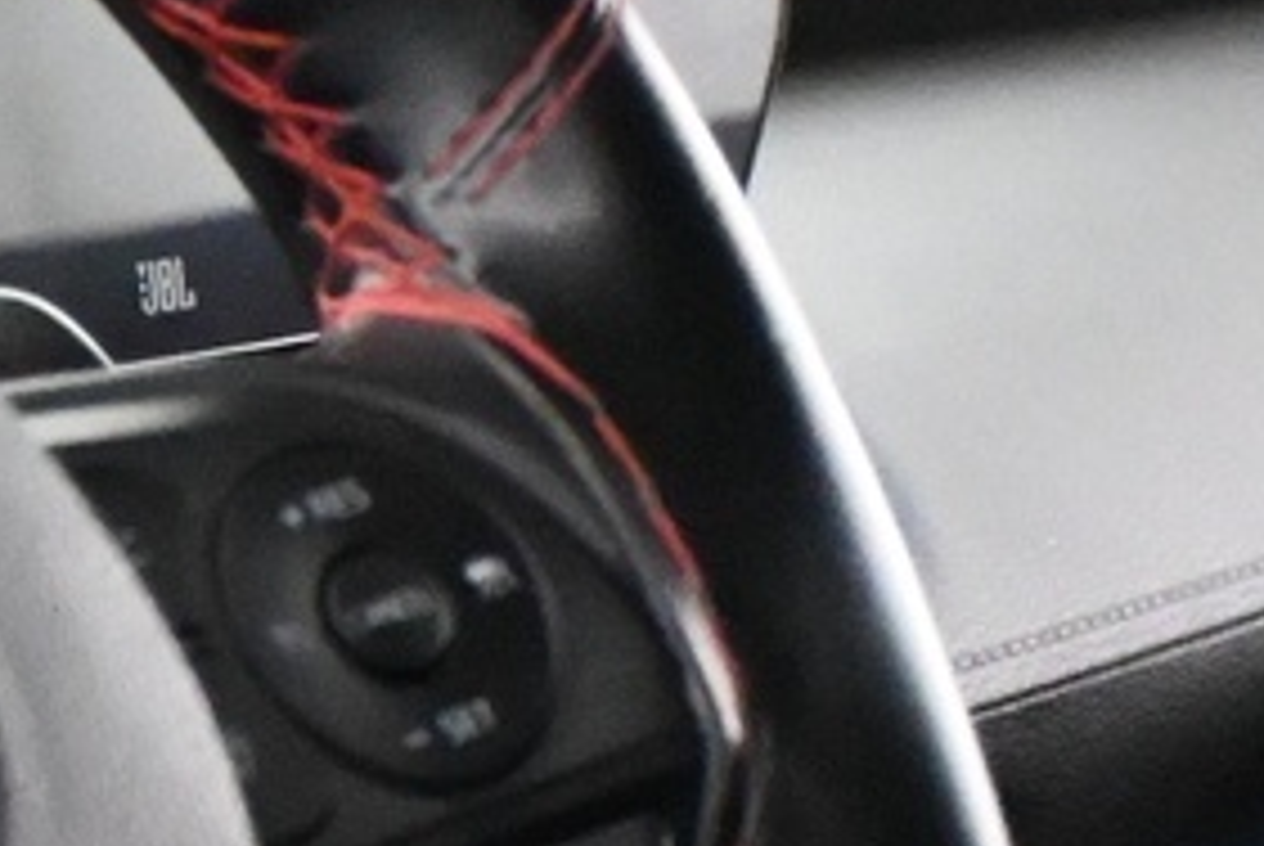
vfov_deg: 7.2
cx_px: -1345
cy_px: 994
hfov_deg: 10.0
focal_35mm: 190
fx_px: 6678
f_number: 4
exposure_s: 1/60
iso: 9000
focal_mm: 22
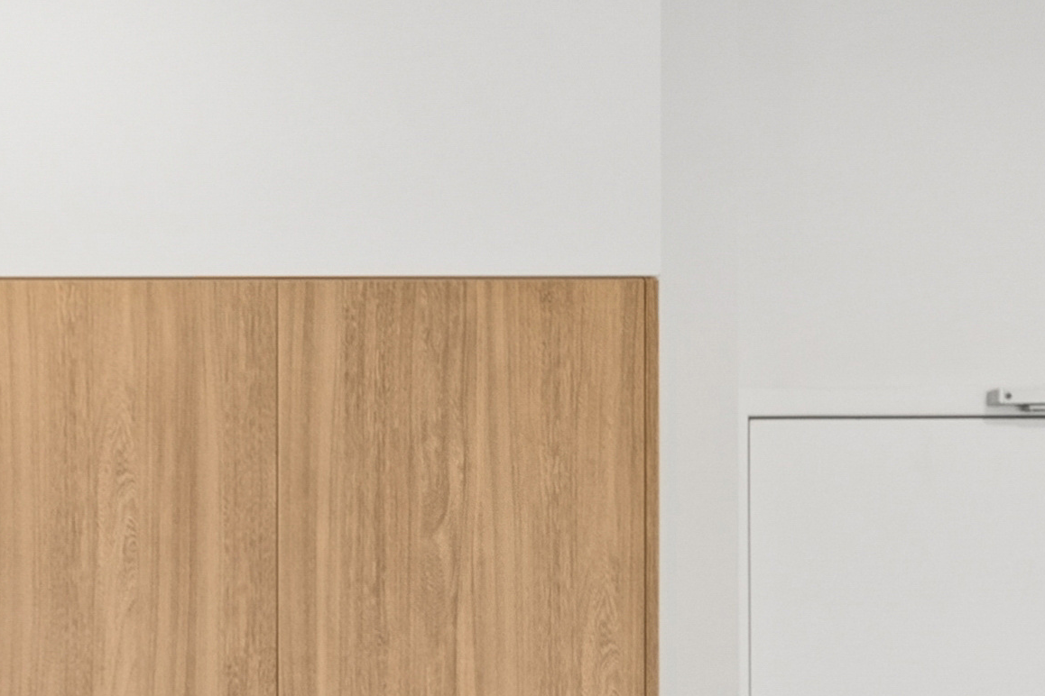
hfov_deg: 11.5
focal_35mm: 171
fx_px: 4963
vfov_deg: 7.7
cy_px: 1311
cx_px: -575
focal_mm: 33
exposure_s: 1/80
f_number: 8
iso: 320
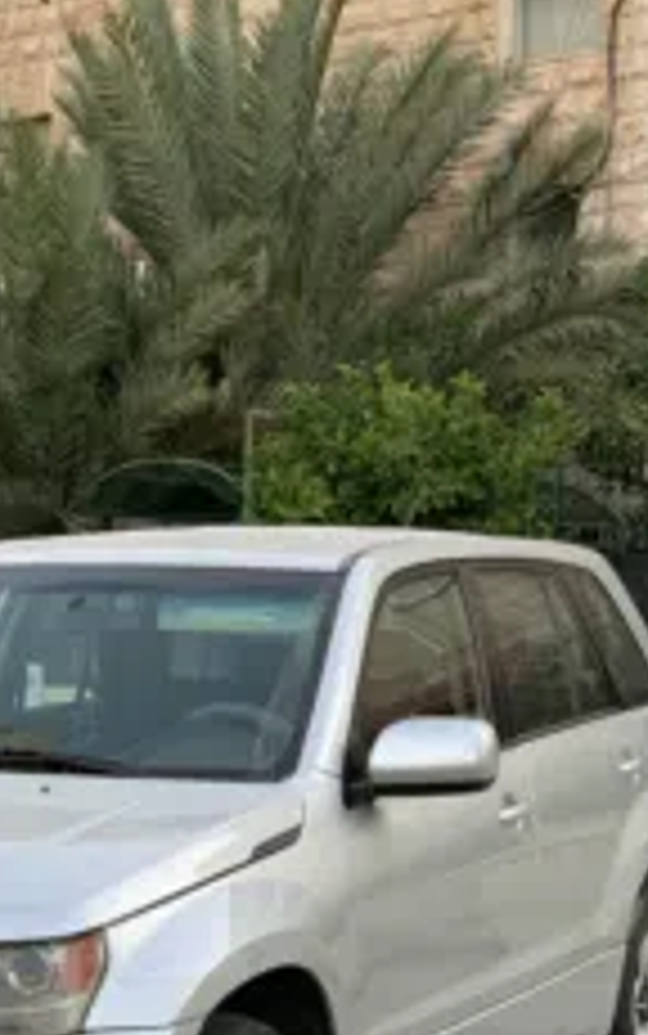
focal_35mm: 96
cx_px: 76
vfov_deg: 21.5
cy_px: 756
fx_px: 2709
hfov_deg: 13.5
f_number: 2.4
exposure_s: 1/50
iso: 160
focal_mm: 6
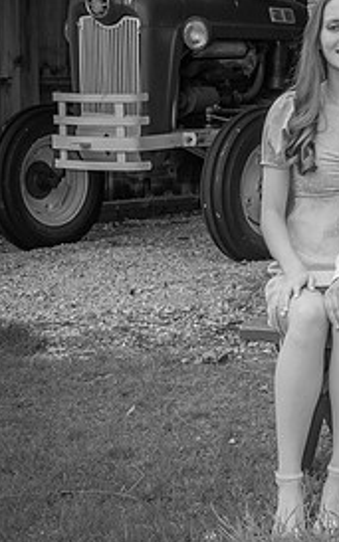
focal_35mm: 148
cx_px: 395
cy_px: 177
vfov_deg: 14.1
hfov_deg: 8.8
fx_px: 2190
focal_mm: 35
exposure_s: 1/250
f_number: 8
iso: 140
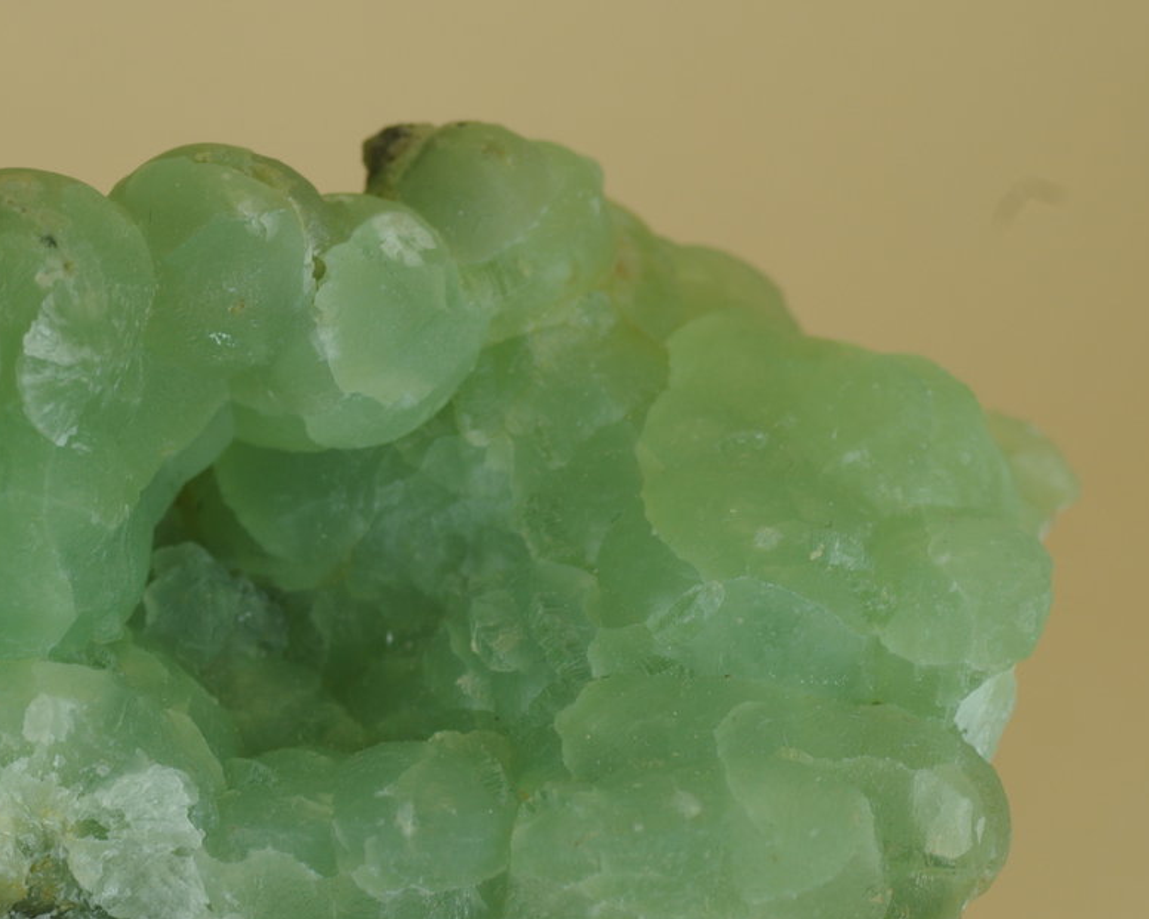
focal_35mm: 145
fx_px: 4931
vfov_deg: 10.6
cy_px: 657
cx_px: 268
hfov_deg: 13.2
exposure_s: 1/60
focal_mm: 50
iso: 100
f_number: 8
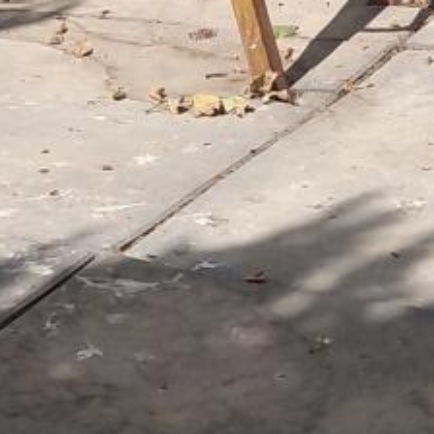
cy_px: -680
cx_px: 242
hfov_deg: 11.1
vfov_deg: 9.6
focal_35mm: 158
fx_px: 2241
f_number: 1.8
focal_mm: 4.69
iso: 50
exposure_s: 1/2001
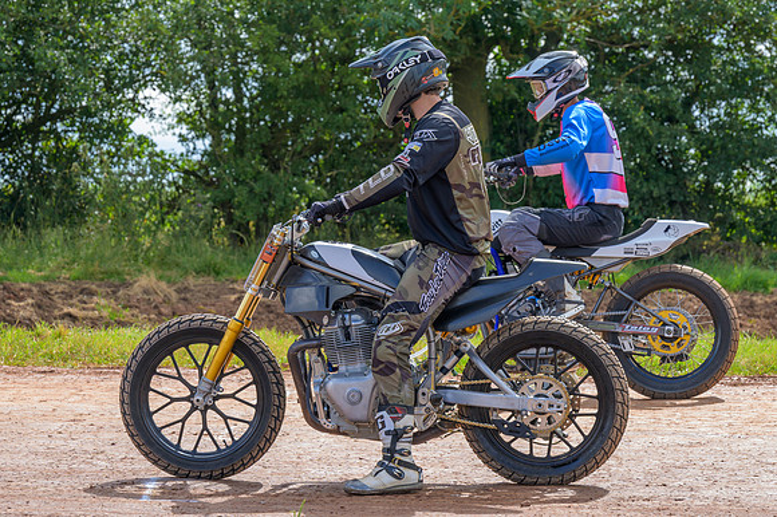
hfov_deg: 8.1
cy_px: 258
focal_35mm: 255
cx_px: 388
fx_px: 5500
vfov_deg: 5.4
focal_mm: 170
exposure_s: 1/200
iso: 220
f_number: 8
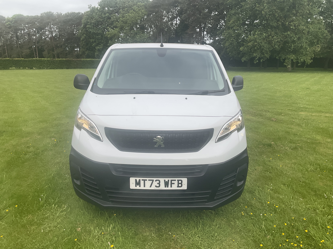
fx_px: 279
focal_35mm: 29
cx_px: 166
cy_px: 124
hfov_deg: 61.7
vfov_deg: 48.2
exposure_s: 1/1221
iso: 16
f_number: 1.8
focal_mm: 3
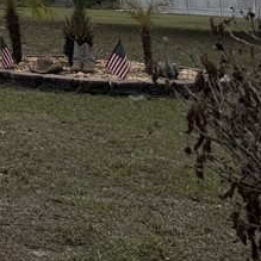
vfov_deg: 15.4
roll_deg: -3.4
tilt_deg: +11.7
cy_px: -194
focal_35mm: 99
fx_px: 845
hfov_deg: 14.2
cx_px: -288
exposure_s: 1/17544
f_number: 1.78
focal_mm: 6.76
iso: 64
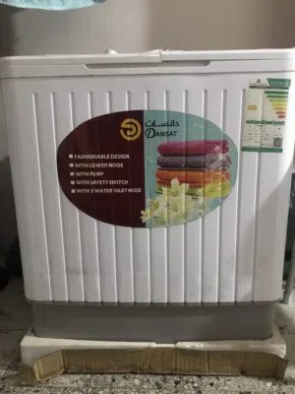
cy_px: 197
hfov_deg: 49.7
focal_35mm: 28
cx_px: 148
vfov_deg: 63.4
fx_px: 318
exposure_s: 1/4
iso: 100
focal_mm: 3.99
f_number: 1.8
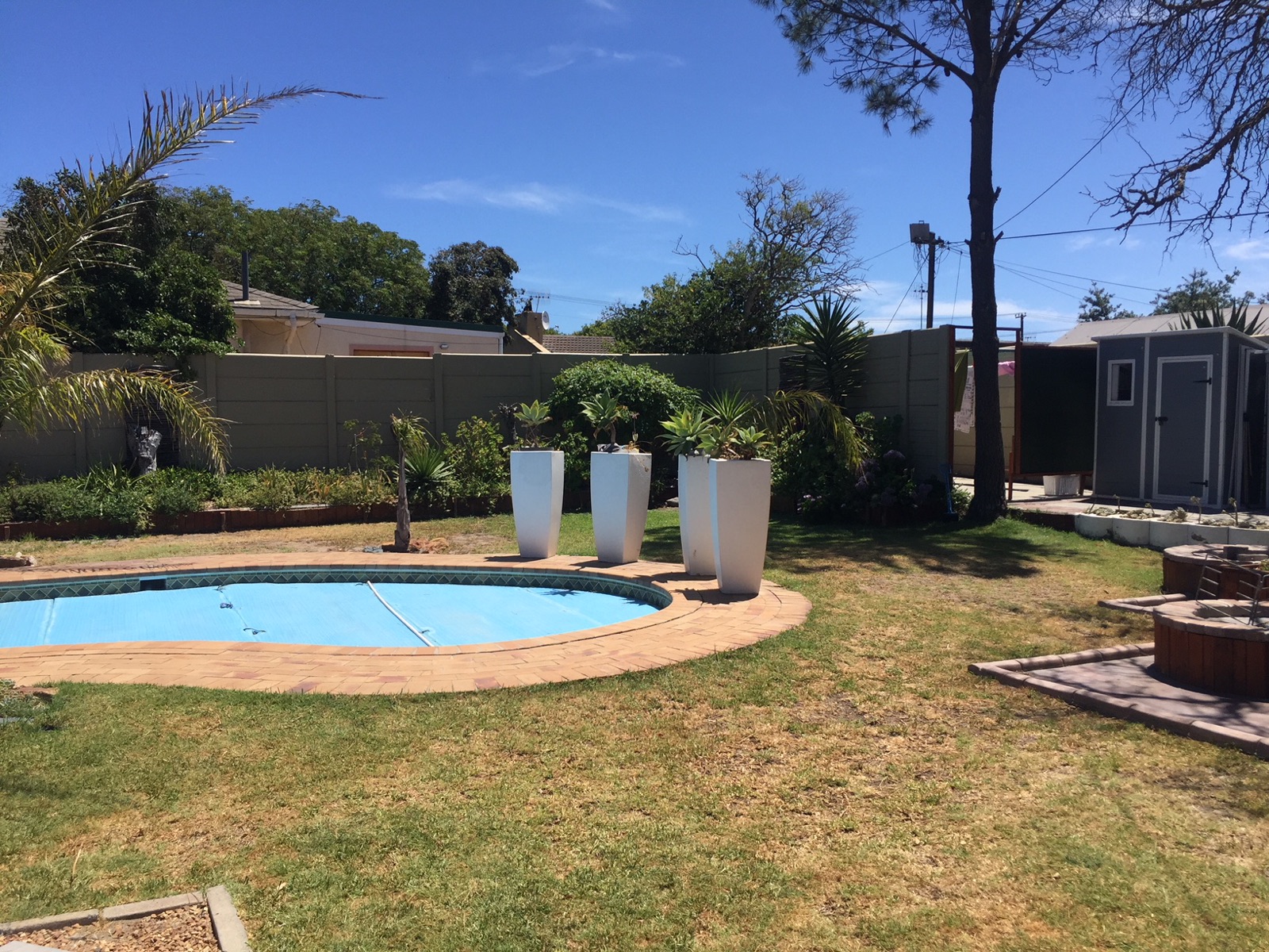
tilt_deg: -1.3
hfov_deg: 61.7
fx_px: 1063
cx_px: 634
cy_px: 476
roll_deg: -0.9
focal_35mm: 29
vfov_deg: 48.2
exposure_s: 1/2326
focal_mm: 4.15
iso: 32
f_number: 2.2
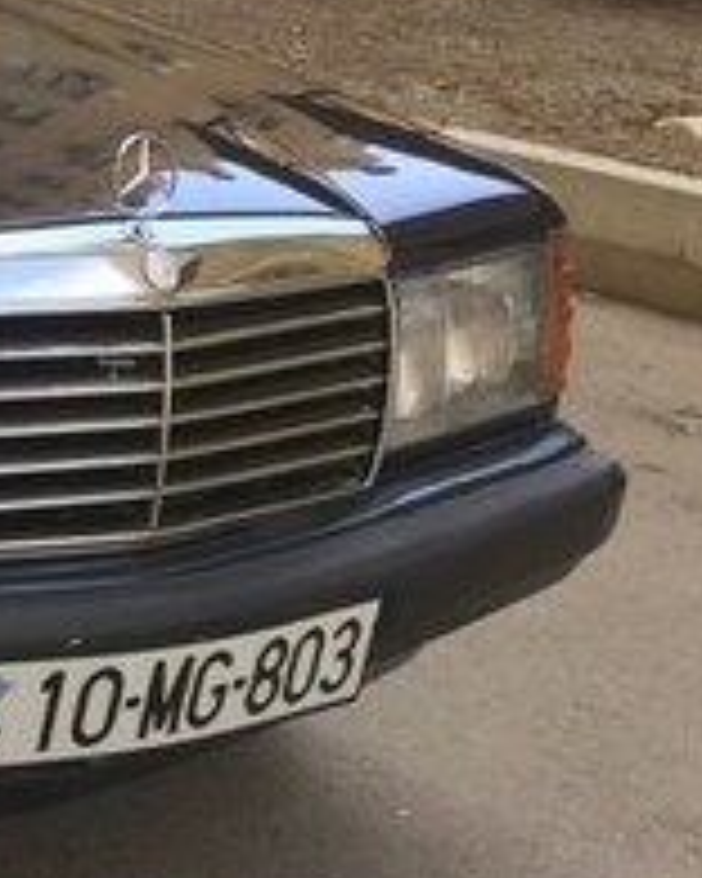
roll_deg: -1.9
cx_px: -724
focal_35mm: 96
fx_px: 2493
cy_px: 398
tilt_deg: -16.4
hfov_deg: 13.6
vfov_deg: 20.0
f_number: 2.2
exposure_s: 1/155
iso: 25
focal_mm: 4.15
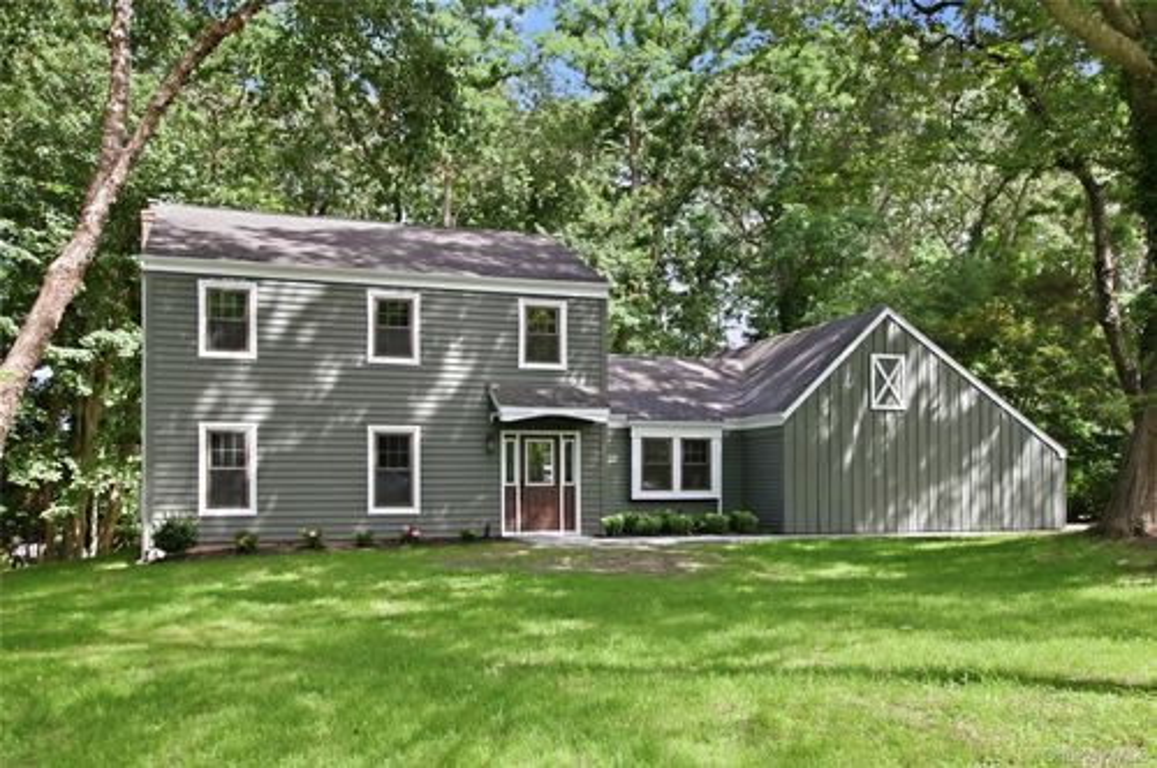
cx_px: 578
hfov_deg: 62.0
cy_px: 384
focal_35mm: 30
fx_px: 963
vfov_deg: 43.5
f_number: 6.3
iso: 100
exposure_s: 1/50
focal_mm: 20
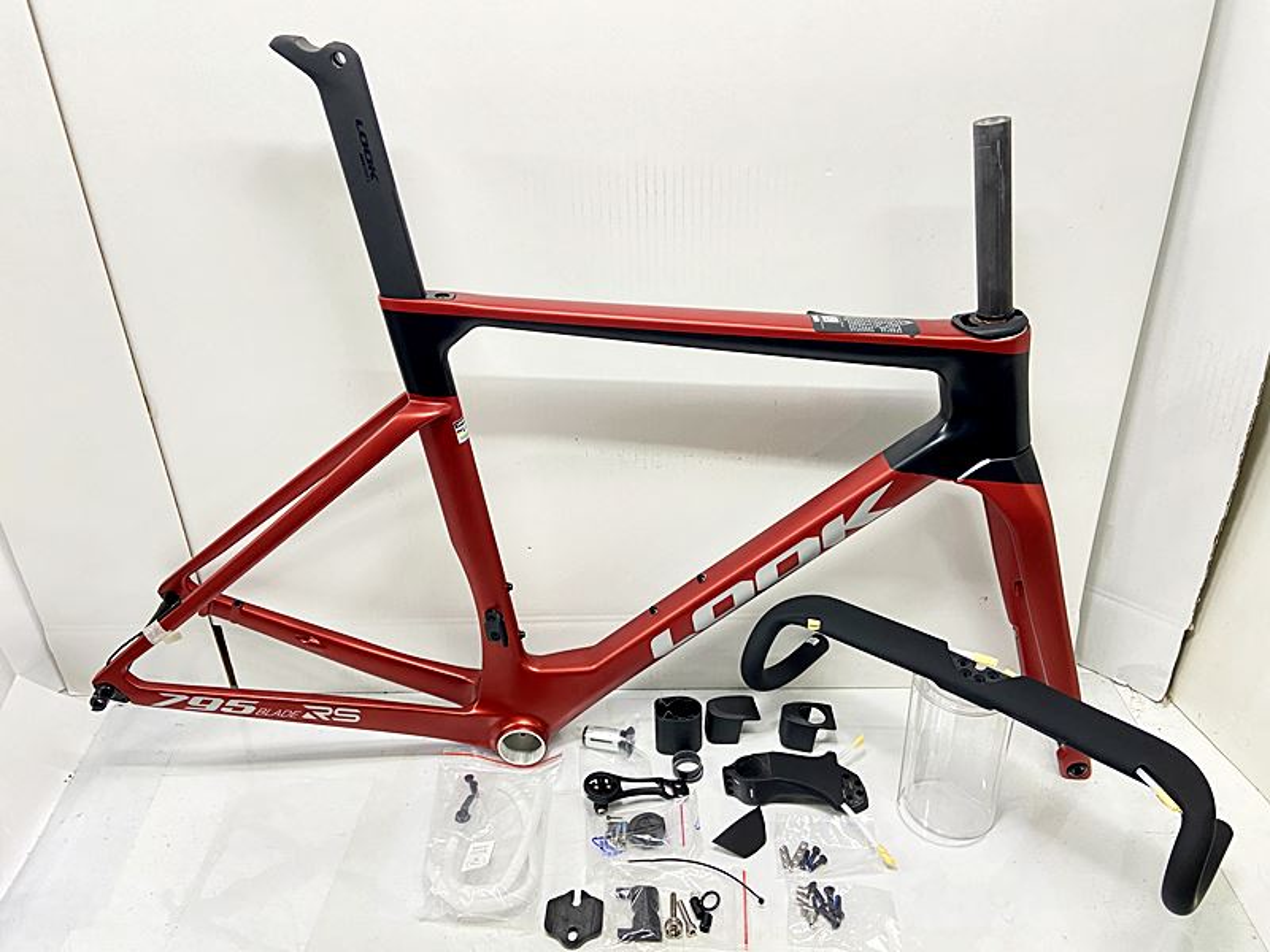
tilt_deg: -27.5
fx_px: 954
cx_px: 635
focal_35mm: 26
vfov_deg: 53.1
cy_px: 476
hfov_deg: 67.3
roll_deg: +1.6
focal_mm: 4.25
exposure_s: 1/50
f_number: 1.8
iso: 160
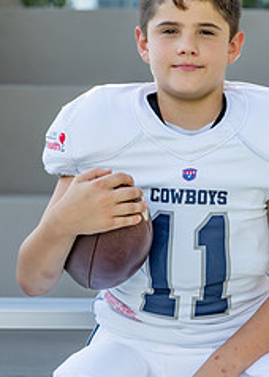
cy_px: 238
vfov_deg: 13.7
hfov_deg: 9.8
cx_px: 200
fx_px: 1562
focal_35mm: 146
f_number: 2.8
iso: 100
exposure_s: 1/500
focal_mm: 50
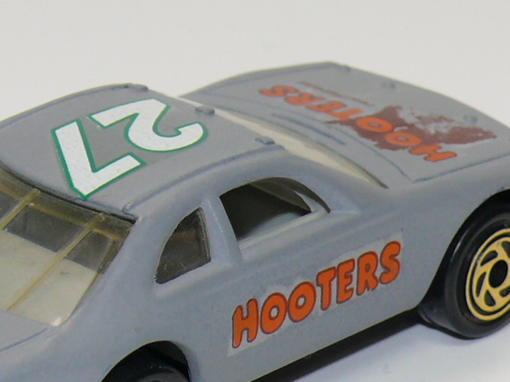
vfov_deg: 6.2
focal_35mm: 239
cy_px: 235
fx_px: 3521
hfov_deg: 8.3
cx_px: 197
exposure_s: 1/30
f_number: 4
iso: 100
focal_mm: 13.8
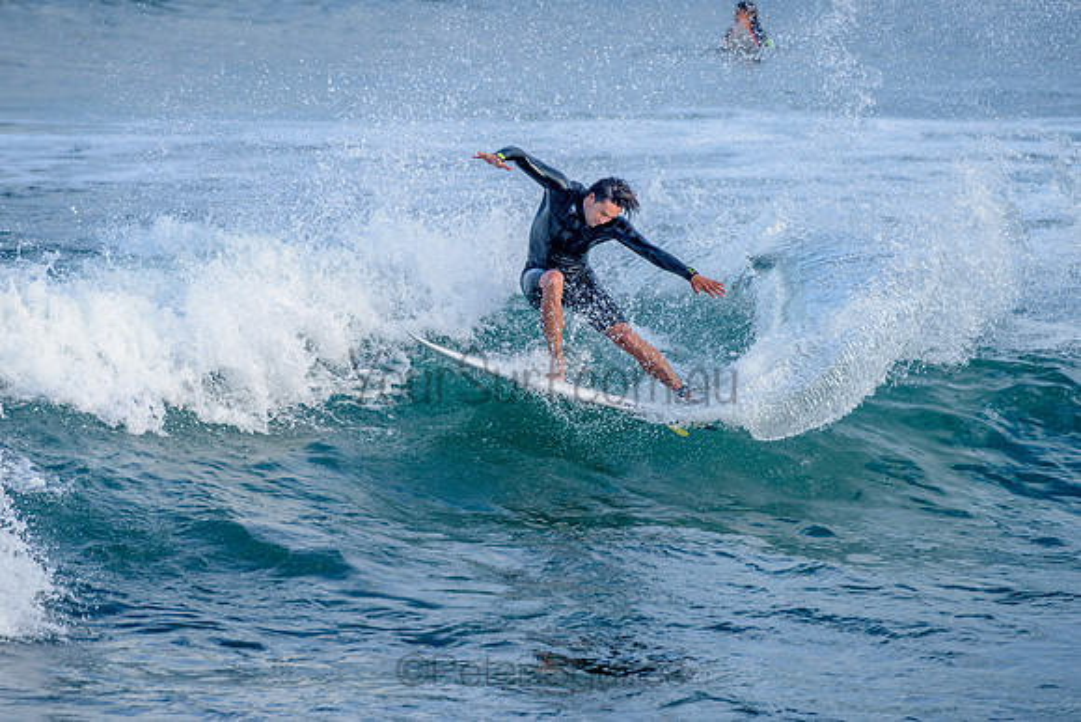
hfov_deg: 3.4
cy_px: 361
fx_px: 18382
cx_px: 540
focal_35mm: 612
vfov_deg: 2.2
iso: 560
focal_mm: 500
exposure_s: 1/1250
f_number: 5.6
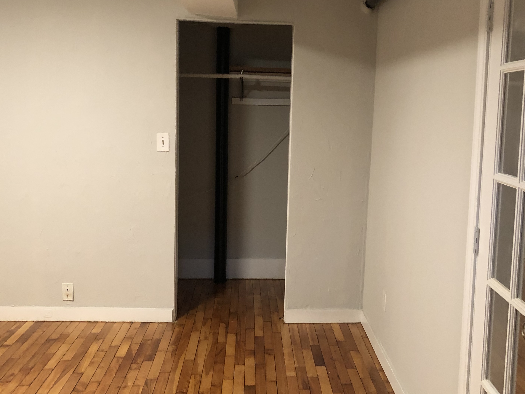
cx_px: 278
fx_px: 607
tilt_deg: -7.9
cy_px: 169
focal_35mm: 40
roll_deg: -1.5
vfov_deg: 35.9
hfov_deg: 46.8
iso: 80
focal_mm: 4
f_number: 1.8
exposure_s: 1/15
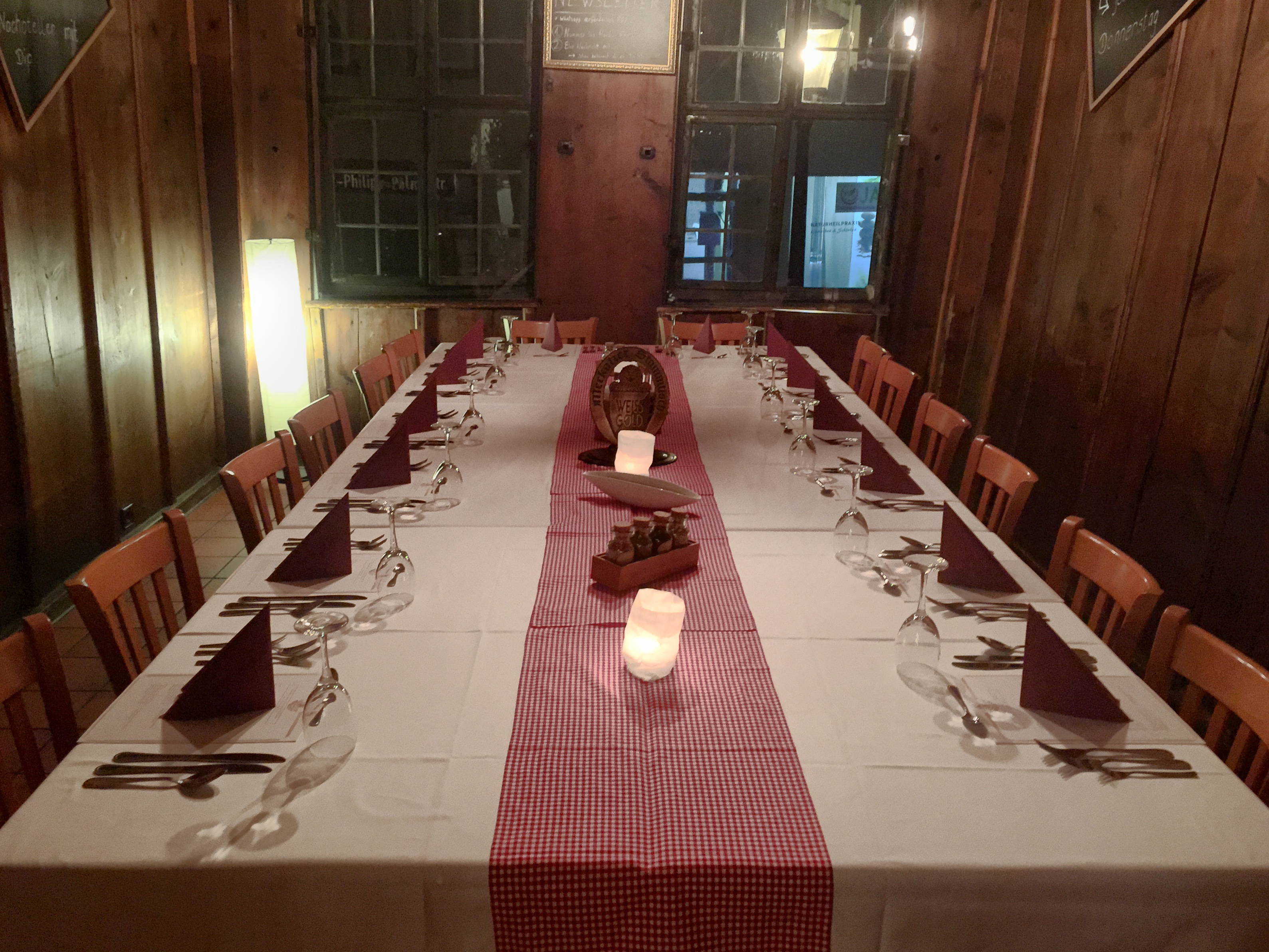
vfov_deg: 48.2
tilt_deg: -16.2
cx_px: 634
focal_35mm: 29
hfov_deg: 61.7
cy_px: 476
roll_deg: -1.0
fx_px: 1063
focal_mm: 4.15
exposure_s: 1/18
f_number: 2.2
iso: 250
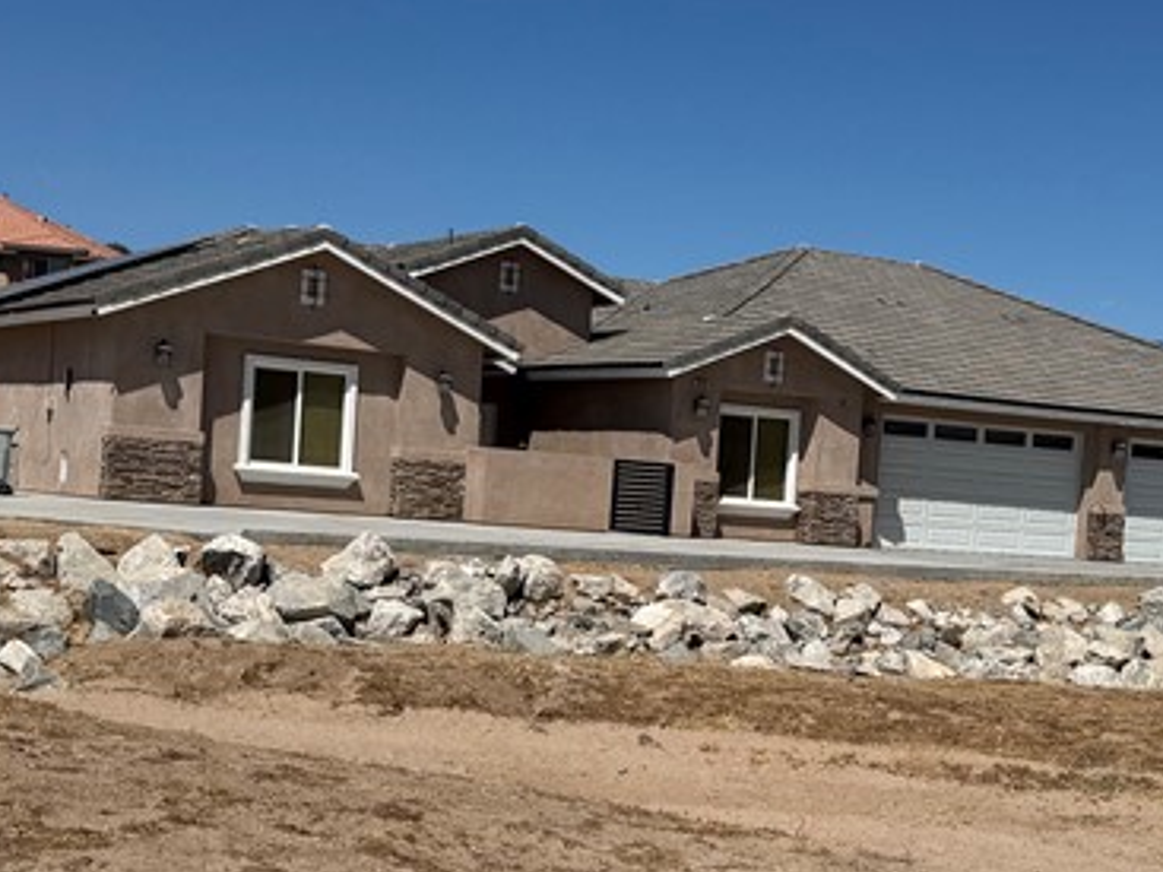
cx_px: 770
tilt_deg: -2.6
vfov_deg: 21.8
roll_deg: -4.0
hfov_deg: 28.8
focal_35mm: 67
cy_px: 580
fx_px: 2250
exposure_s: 1/10309
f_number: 1.78
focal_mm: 6.76
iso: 80
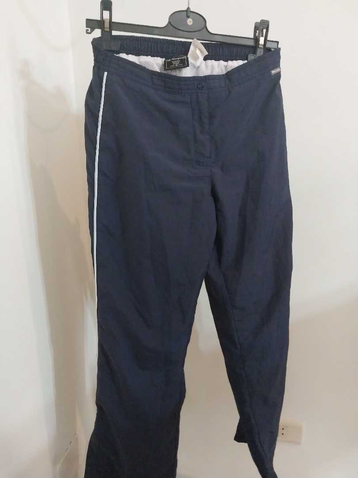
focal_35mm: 26
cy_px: 239
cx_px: 179
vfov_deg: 67.3
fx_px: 359
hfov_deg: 53.1
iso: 800
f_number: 1.8
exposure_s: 1/25
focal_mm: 4
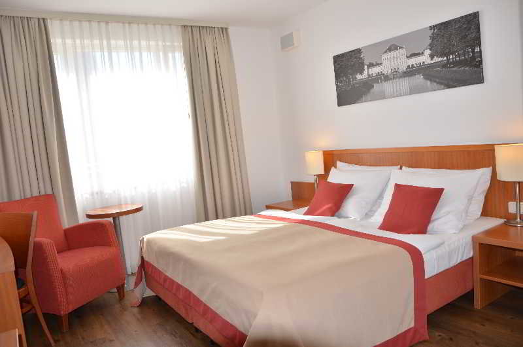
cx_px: 262
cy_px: 174
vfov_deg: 47.7
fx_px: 391
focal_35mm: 27
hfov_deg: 67.5
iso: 125
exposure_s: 1/200
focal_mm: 18
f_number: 3.5
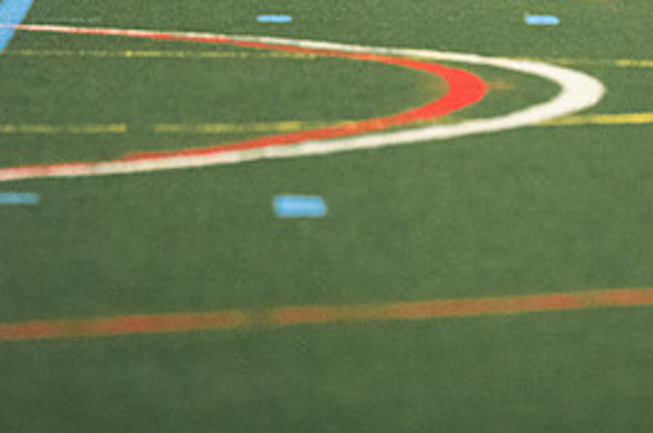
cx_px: 571
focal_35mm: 660
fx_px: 11950
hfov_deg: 3.1
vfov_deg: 2.1
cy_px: 0
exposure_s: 1/500
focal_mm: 200
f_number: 2.8
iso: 8000
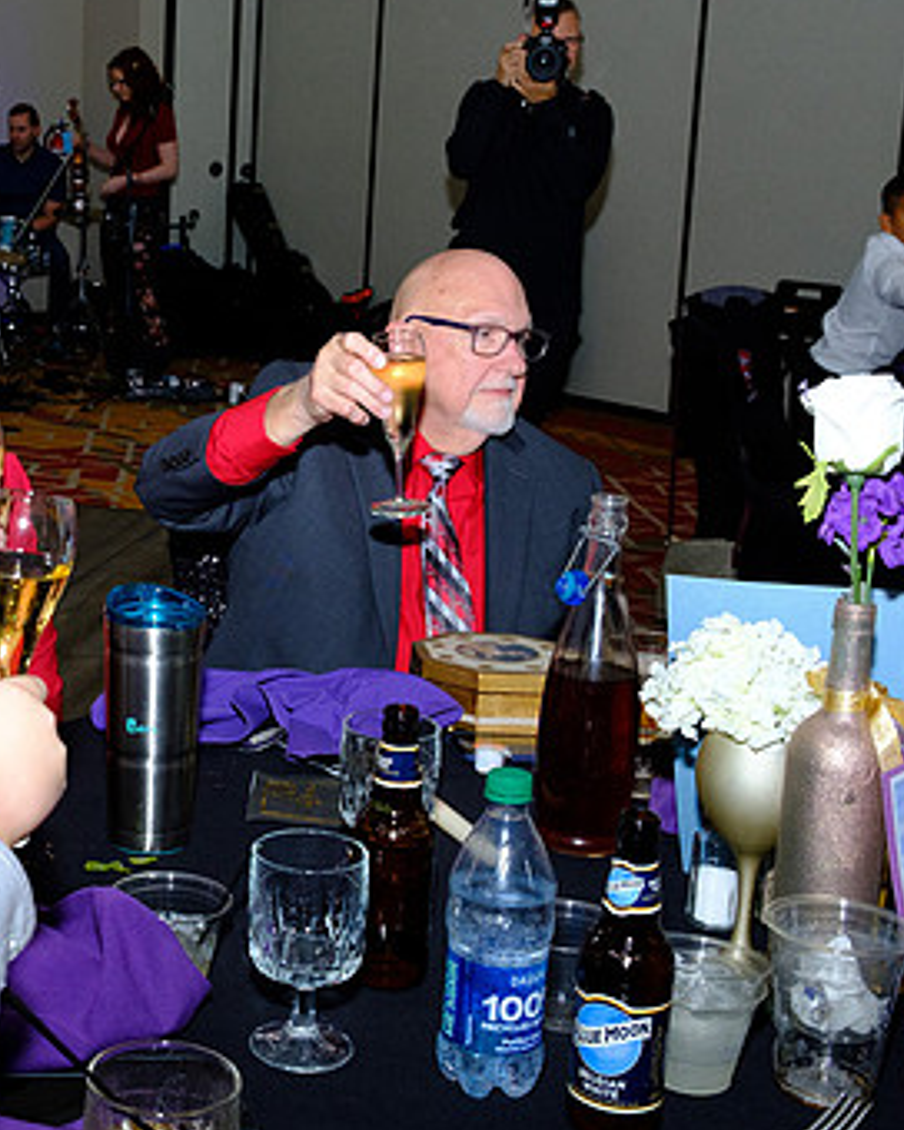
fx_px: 1873
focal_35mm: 56
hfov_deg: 26.3
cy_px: 513
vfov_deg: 33.6
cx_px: 113
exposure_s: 1/160
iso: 1600
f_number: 7.1
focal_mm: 23.3
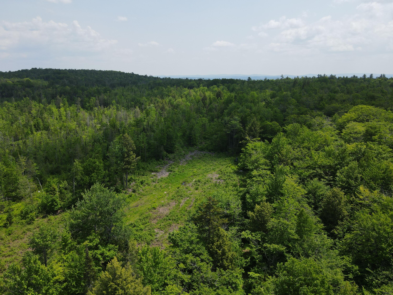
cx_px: 196
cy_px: 148
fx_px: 272
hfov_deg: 71.6
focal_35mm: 24
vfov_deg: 56.8
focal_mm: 4.5
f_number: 2.8
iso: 100
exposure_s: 1/725
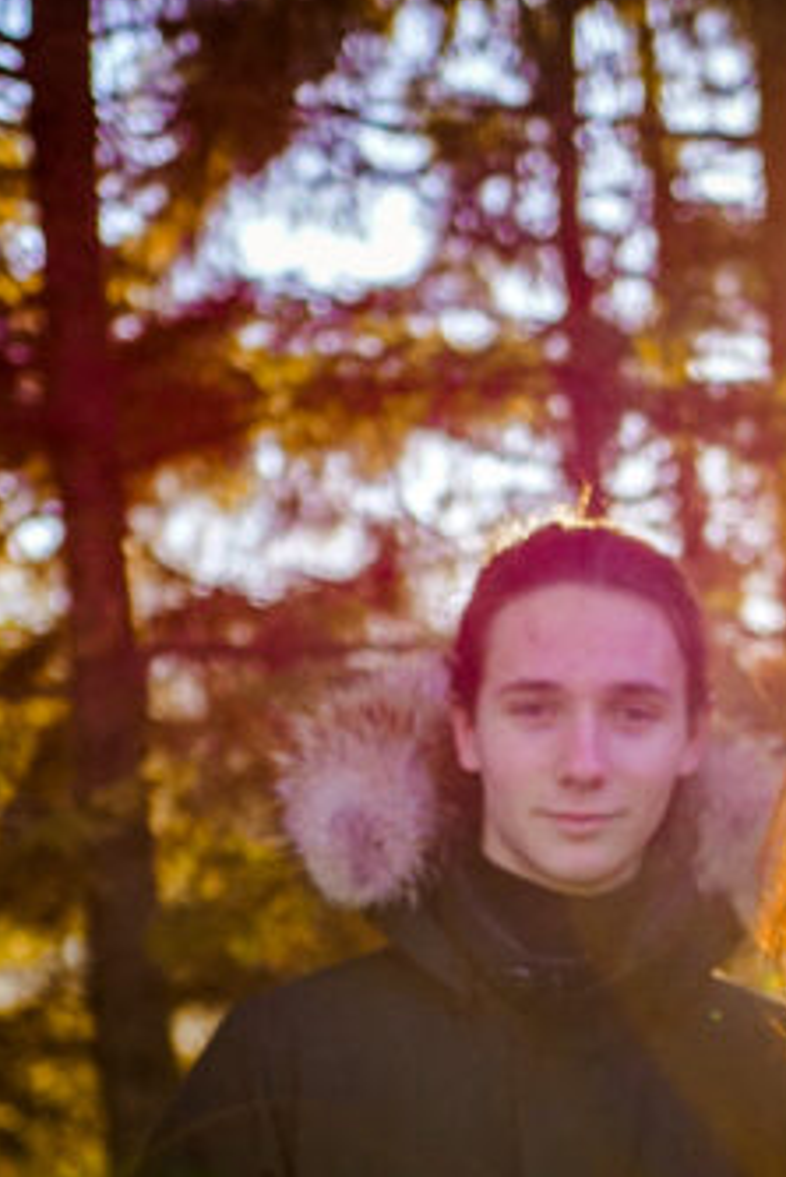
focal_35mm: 106
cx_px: 589
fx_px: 3468
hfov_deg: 12.9
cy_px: 1105
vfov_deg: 18.9
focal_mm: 35
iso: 640
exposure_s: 1/800
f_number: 1.8
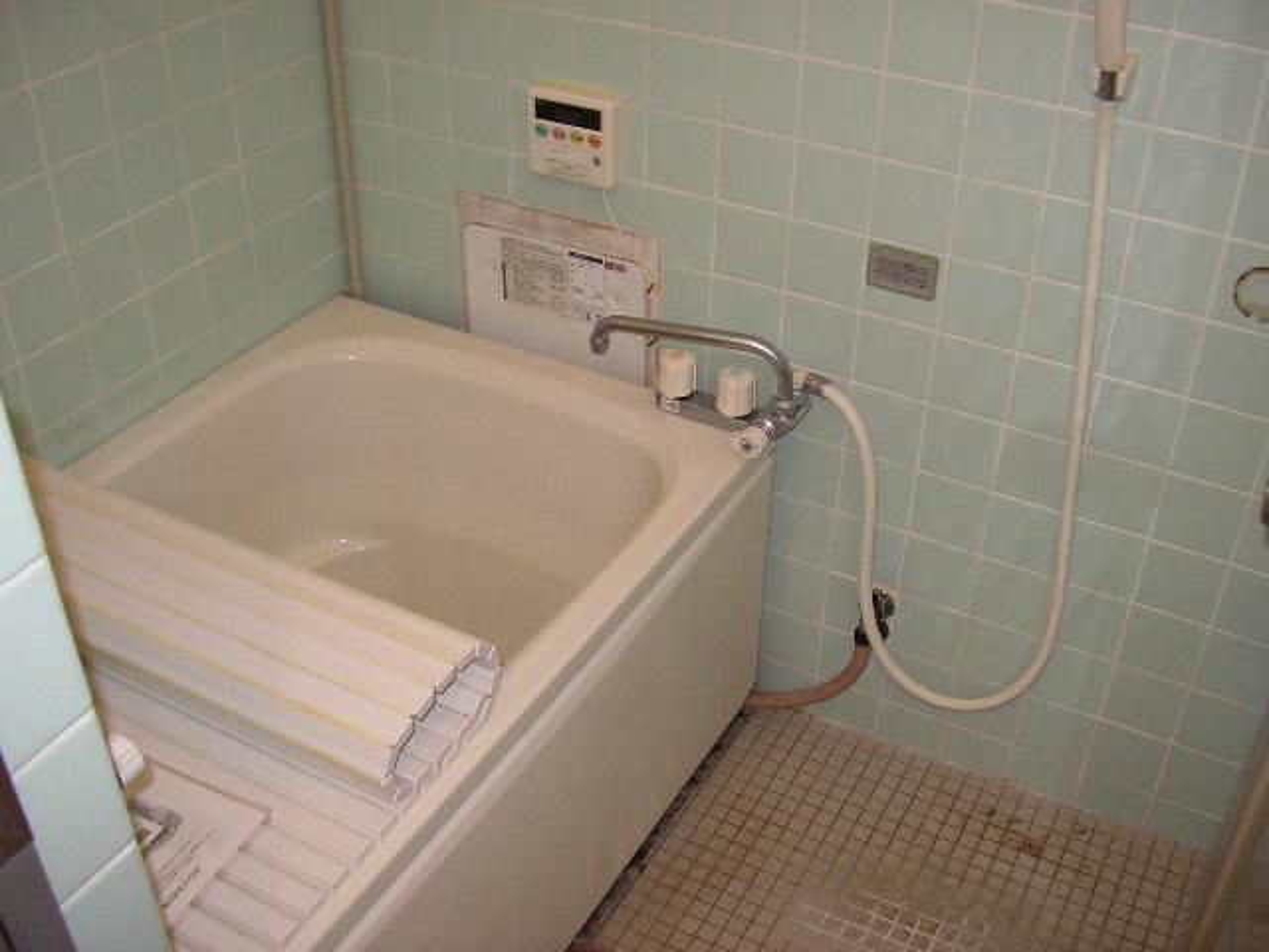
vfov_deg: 37.7
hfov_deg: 49.0
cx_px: 634
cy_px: 476
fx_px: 1393
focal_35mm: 38
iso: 100
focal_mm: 5.8
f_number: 2.9
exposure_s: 1/30
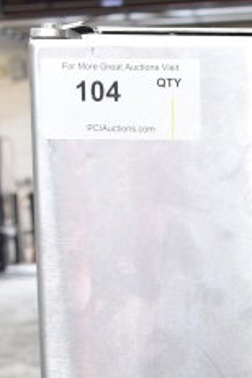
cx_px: 478
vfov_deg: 16.6
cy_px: 421
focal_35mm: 119
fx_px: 1249
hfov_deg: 10.7
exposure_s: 1/30
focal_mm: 20
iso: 320
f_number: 3.8
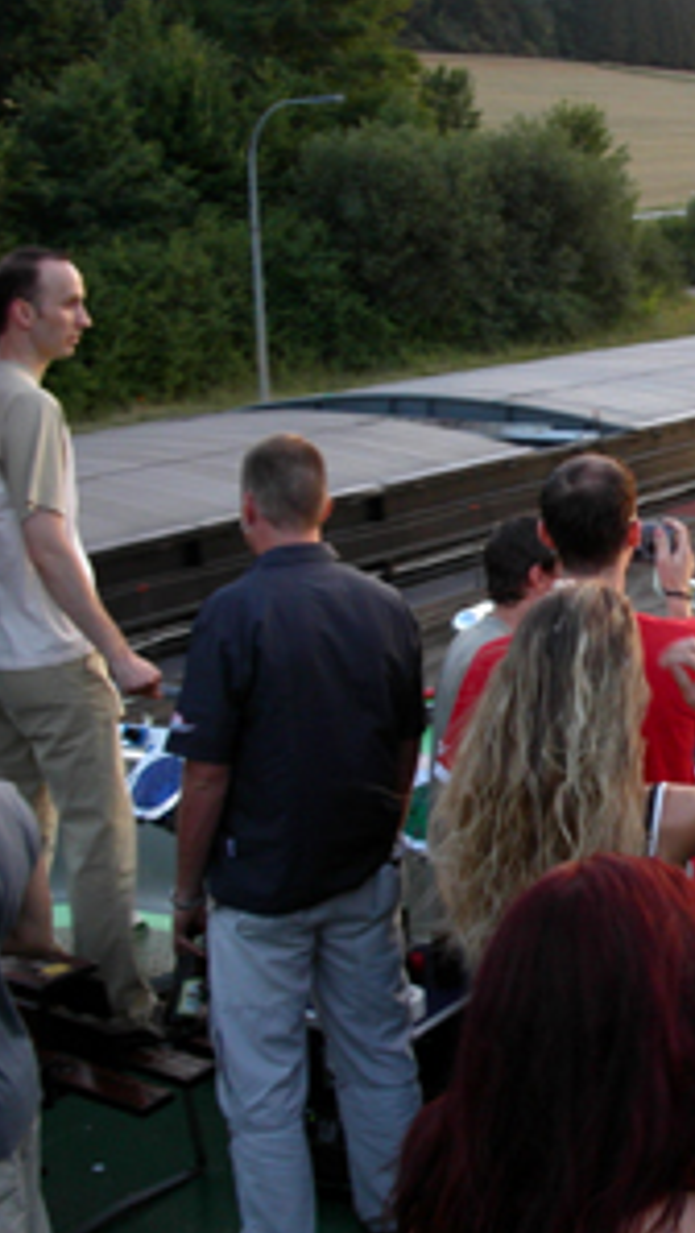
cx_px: 751
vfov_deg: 37.2
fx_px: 1832
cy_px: 616
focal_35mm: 56
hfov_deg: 20.5
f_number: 4
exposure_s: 1/45
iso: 100
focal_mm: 7.8
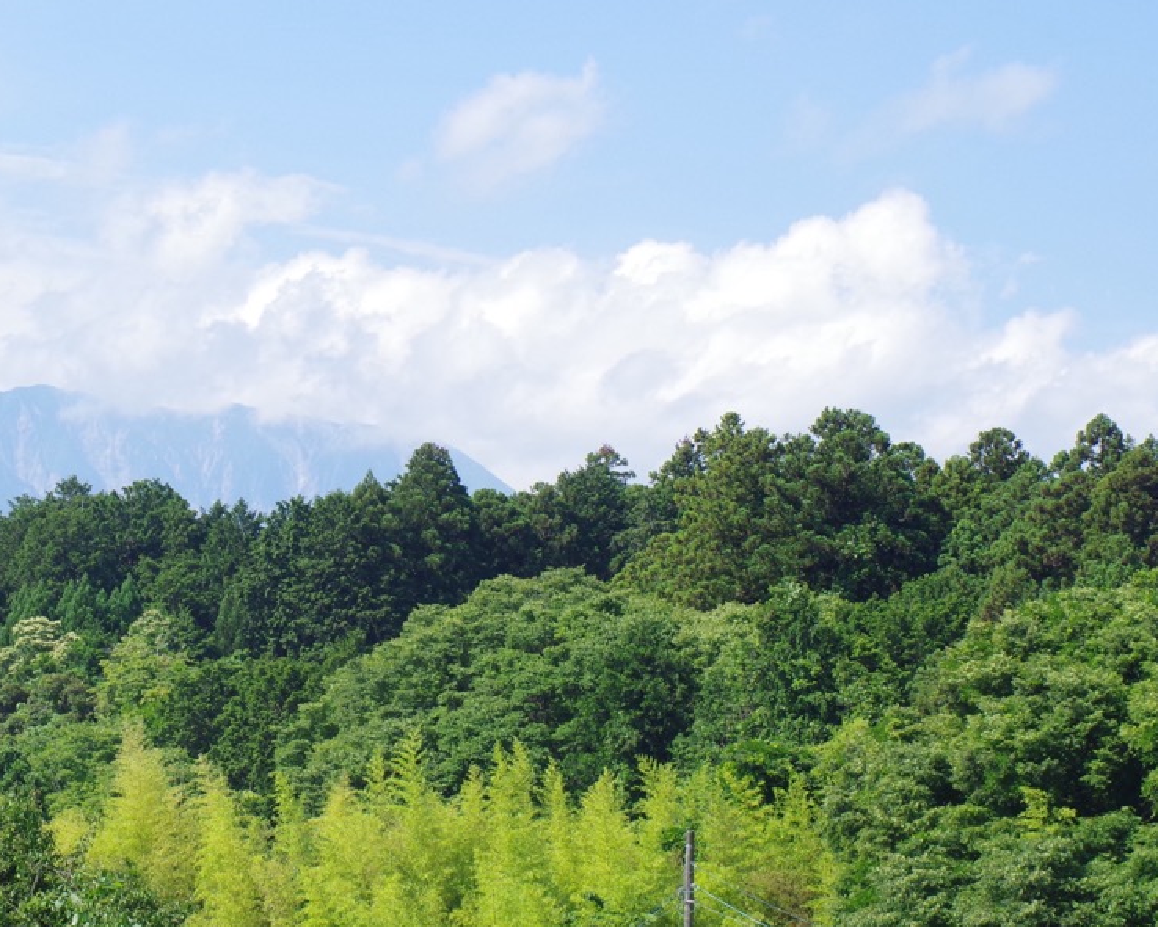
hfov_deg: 13.3
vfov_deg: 10.8
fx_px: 4903
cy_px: 420
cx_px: 64
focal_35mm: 143
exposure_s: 1/160
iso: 200
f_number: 11
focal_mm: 50
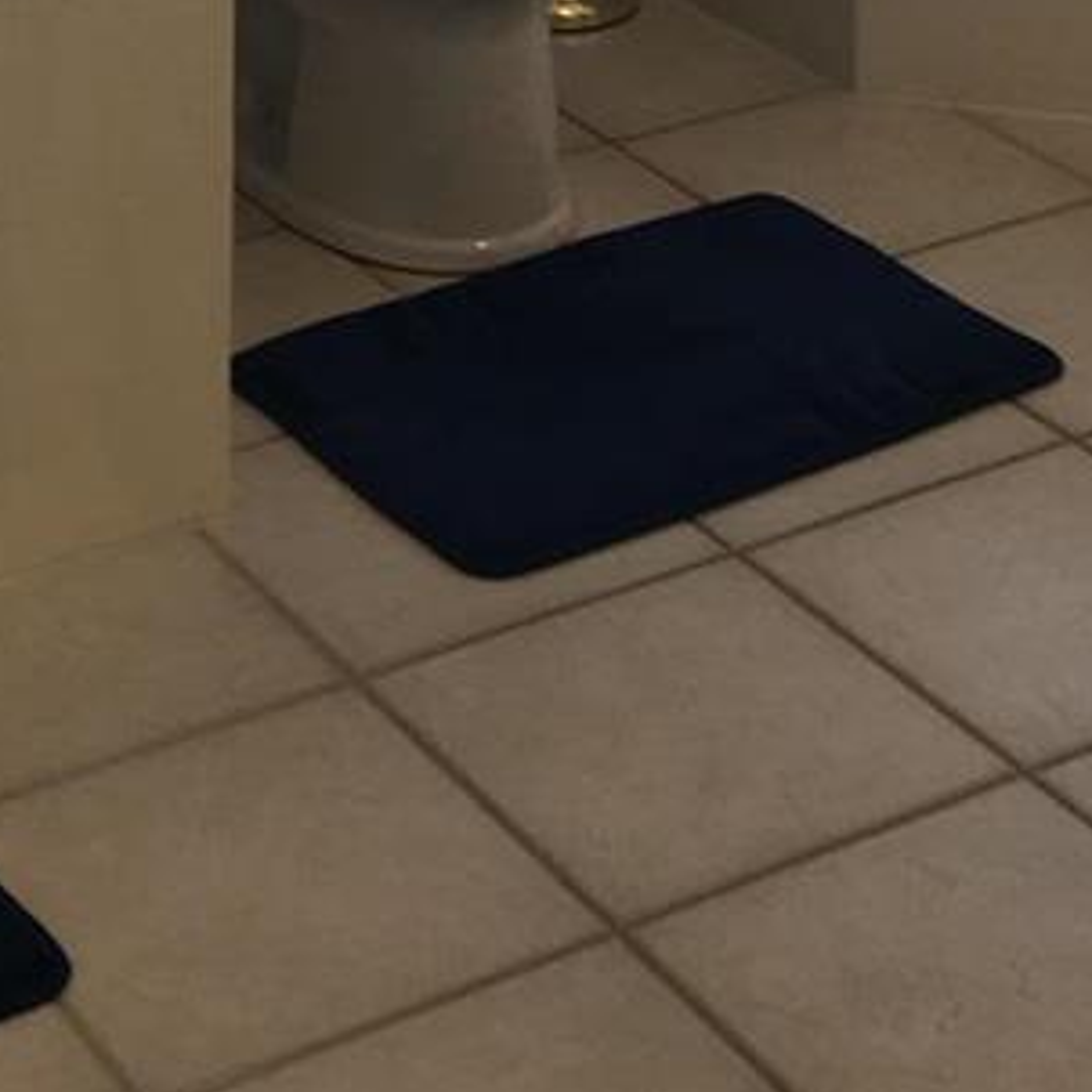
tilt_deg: -6.8
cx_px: 445
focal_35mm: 102
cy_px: -937
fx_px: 3640
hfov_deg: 17.0
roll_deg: -0.4
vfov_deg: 14.7
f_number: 2.2
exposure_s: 1/40
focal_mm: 4.15
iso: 25
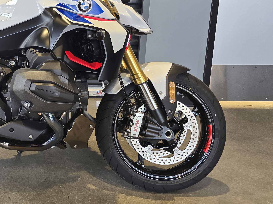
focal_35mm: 47
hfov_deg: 36.8
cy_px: 48
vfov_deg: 30.3
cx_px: 8
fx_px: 371
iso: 160
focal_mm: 6.3
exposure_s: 1/120
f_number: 1.7
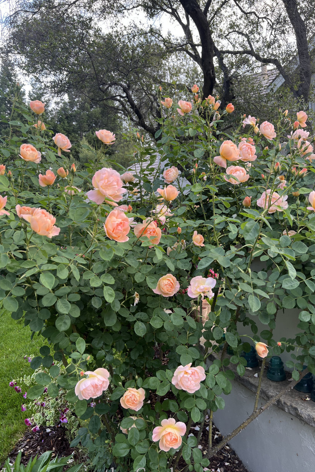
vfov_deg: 65.5
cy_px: 242
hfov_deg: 46.2
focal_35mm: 28
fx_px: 367
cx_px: 182
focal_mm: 5.7
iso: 64
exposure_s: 1/121
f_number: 1.5
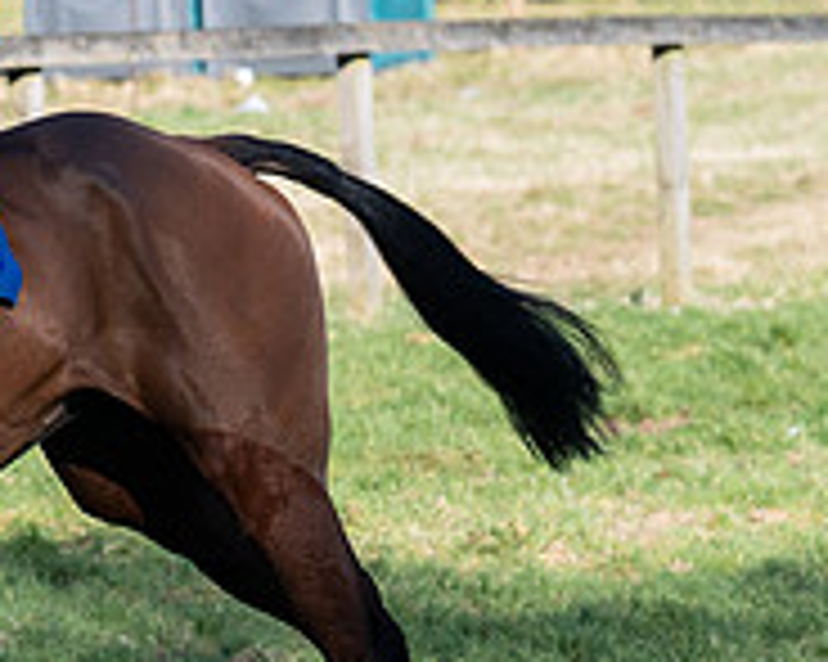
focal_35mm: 708
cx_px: -185
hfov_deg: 2.7
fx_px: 17341
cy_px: 444
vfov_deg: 2.2
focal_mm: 135
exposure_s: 1/1250
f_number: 5
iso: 200
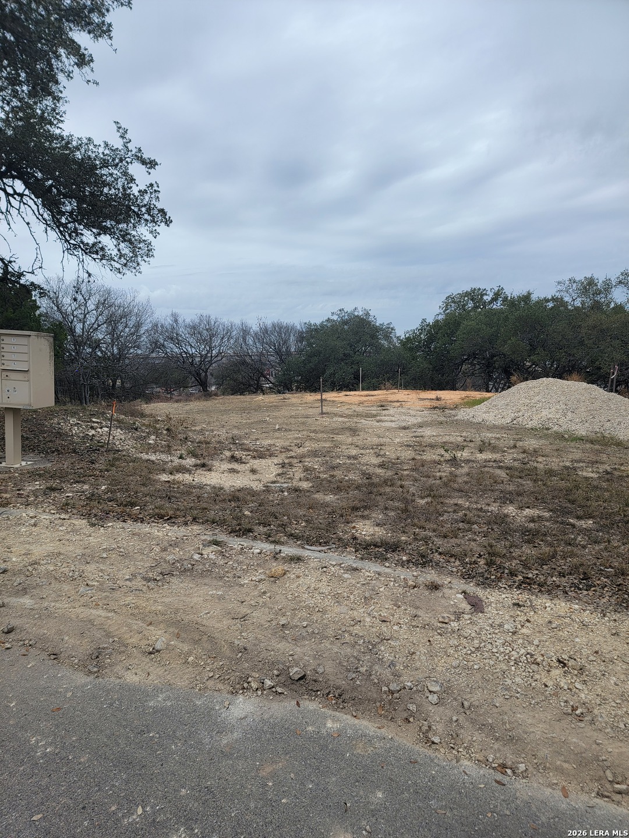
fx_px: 581
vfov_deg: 71.6
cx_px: 314
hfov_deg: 56.8
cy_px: 419
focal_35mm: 24
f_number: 1.8
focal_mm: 6.7
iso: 16
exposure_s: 1/289
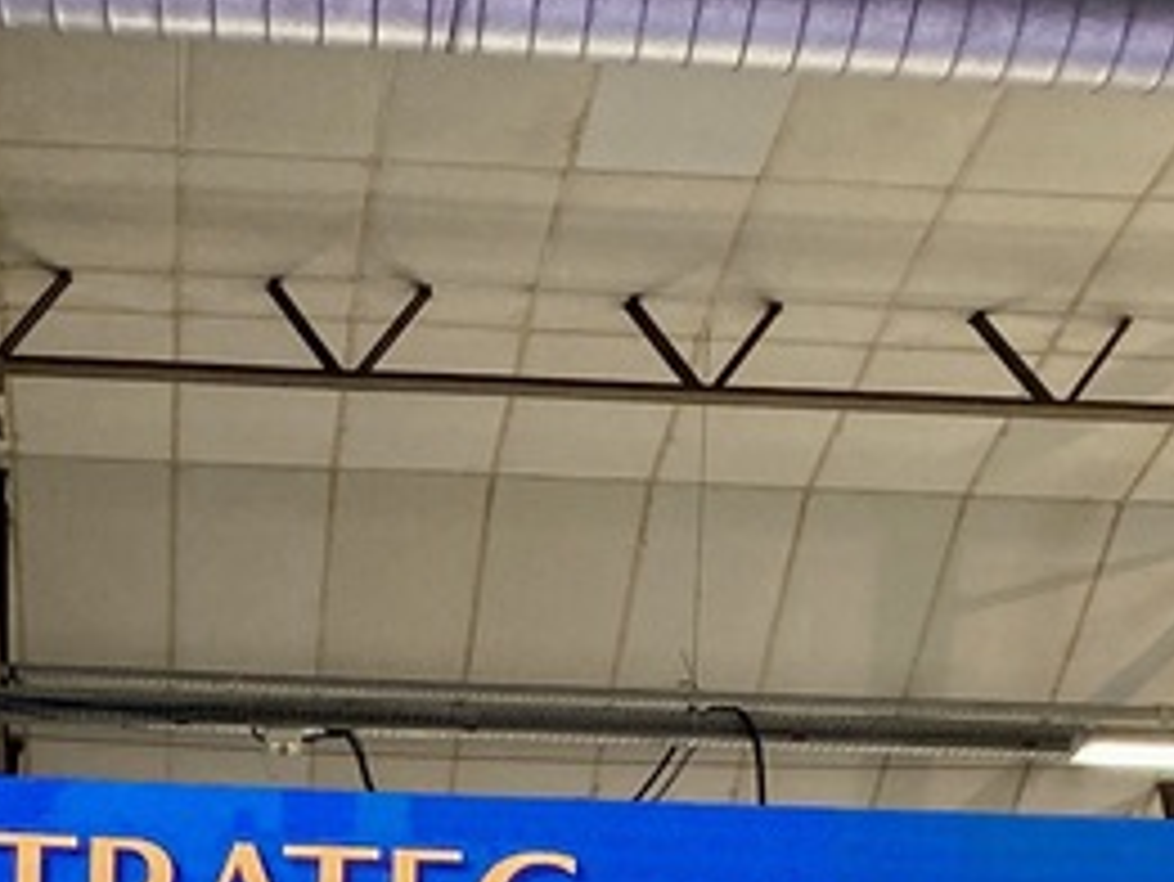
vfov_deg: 12.9
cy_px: 1665
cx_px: 288
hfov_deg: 19.1
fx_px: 3461
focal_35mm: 102
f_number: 1.8
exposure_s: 1/120
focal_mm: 4.25
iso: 80
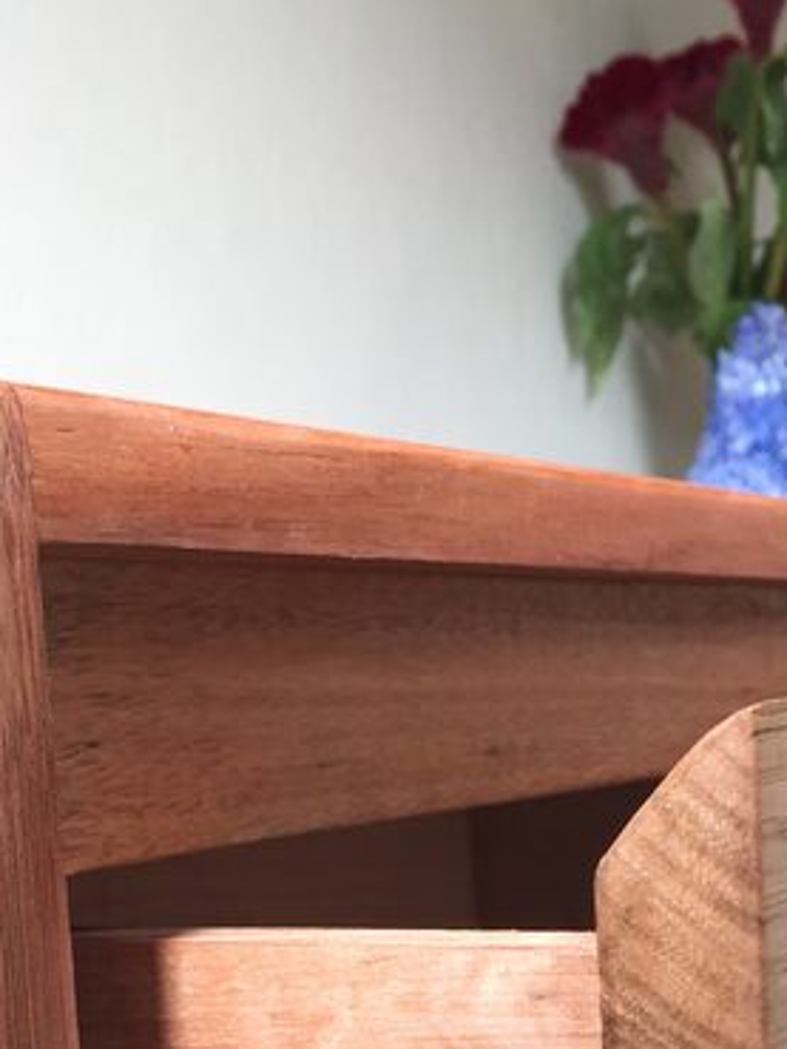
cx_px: 534
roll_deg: +2.5
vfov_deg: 27.5
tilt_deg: -8.5
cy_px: 1025
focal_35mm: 67
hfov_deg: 21.8
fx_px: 2030
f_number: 2.2
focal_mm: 4.15
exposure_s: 1/100
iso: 40
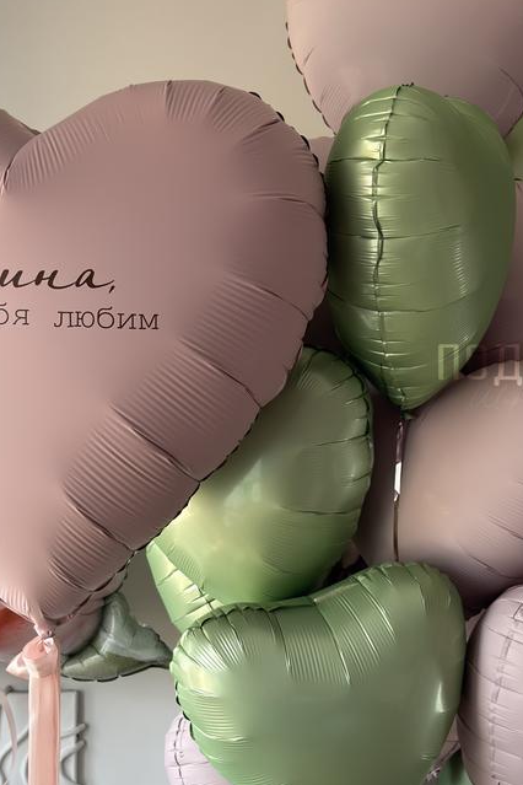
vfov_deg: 36.0
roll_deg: -1.2
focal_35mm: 55
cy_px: 498
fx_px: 1198
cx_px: 223
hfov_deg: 24.6
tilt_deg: -2.4
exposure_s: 1/121
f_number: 1.78
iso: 64
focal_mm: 6.76
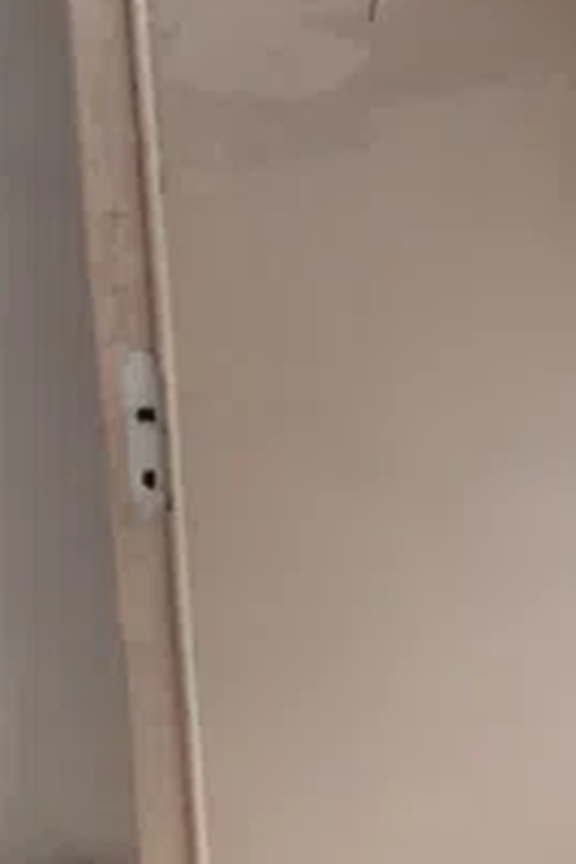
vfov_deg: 35.4
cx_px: 499
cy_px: 314
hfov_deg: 23.7
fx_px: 1344
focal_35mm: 56
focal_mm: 4
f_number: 1.8
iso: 64
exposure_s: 1/50
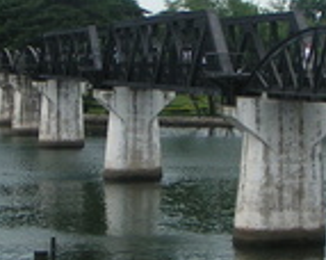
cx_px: 194
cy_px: 97
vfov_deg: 11.8
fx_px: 1253
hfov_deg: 14.8
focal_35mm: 130
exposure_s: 1/400
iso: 50
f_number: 5.6
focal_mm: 5.8
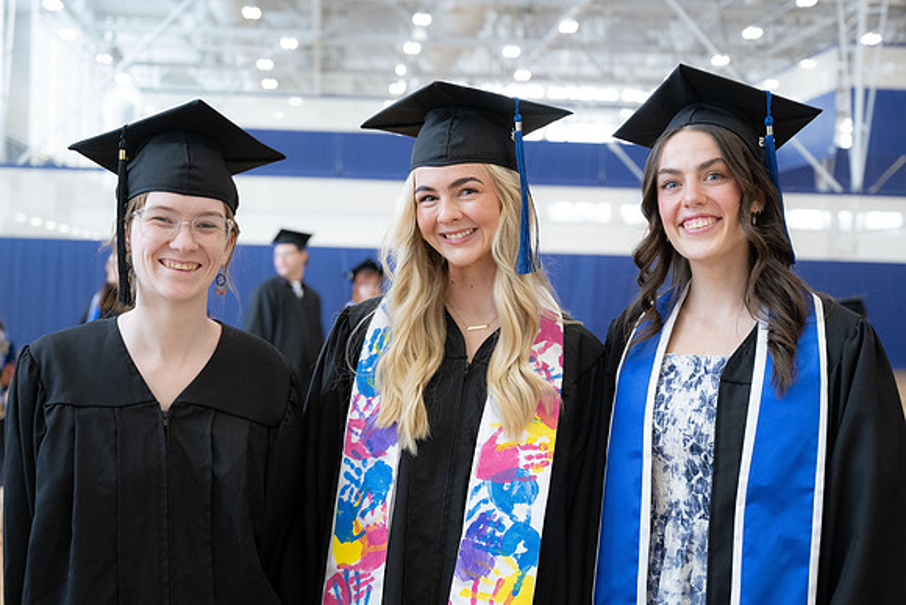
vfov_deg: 24.2
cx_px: 488
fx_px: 1409
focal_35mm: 56
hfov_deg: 35.6
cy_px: 302
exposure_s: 1/200
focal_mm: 52
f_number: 4
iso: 1600
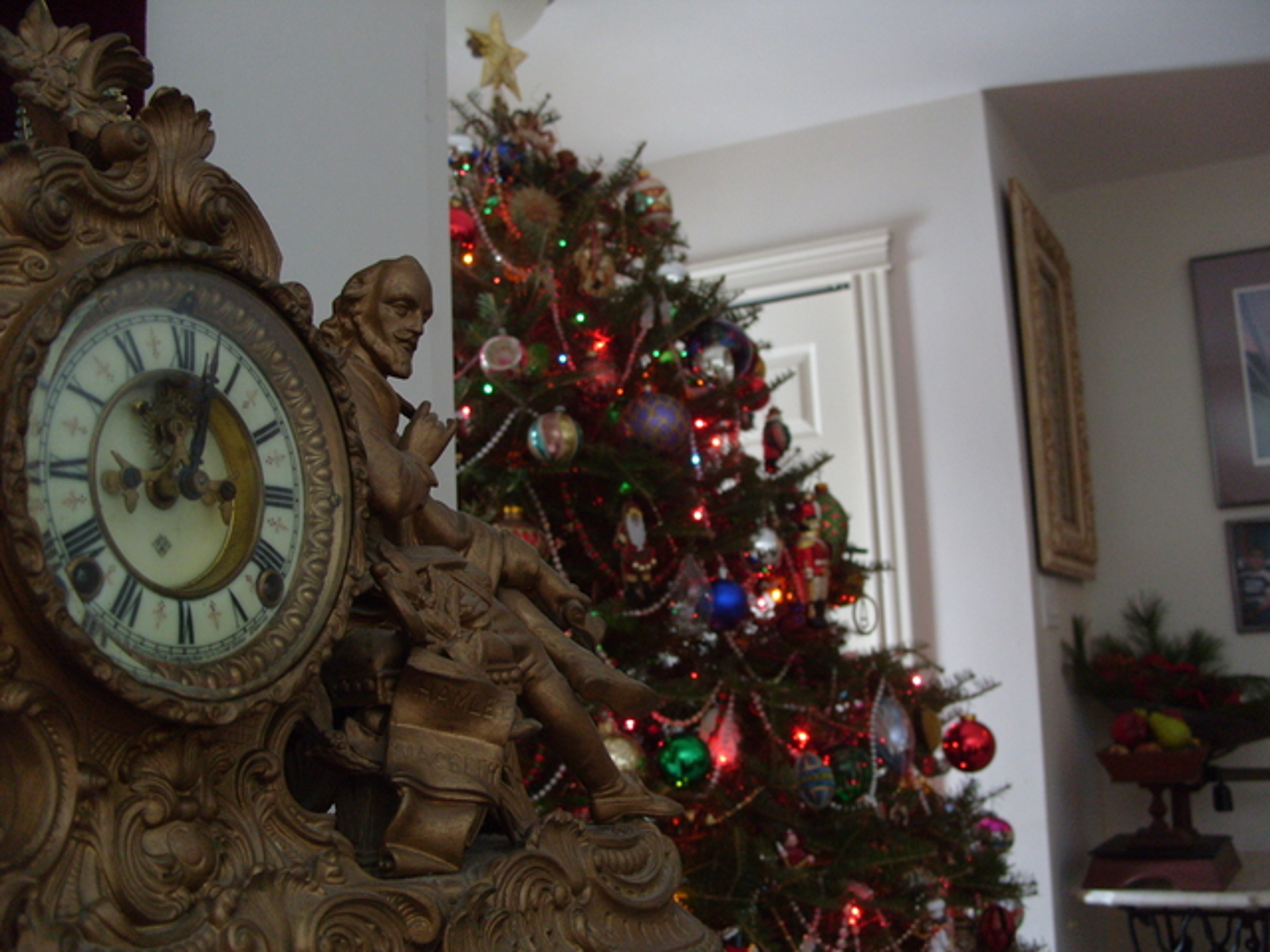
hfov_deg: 52.6
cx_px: 635
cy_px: 476
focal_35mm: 35
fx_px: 1284
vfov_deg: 40.7
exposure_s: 1/10
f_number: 2.8
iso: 200
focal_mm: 7.8
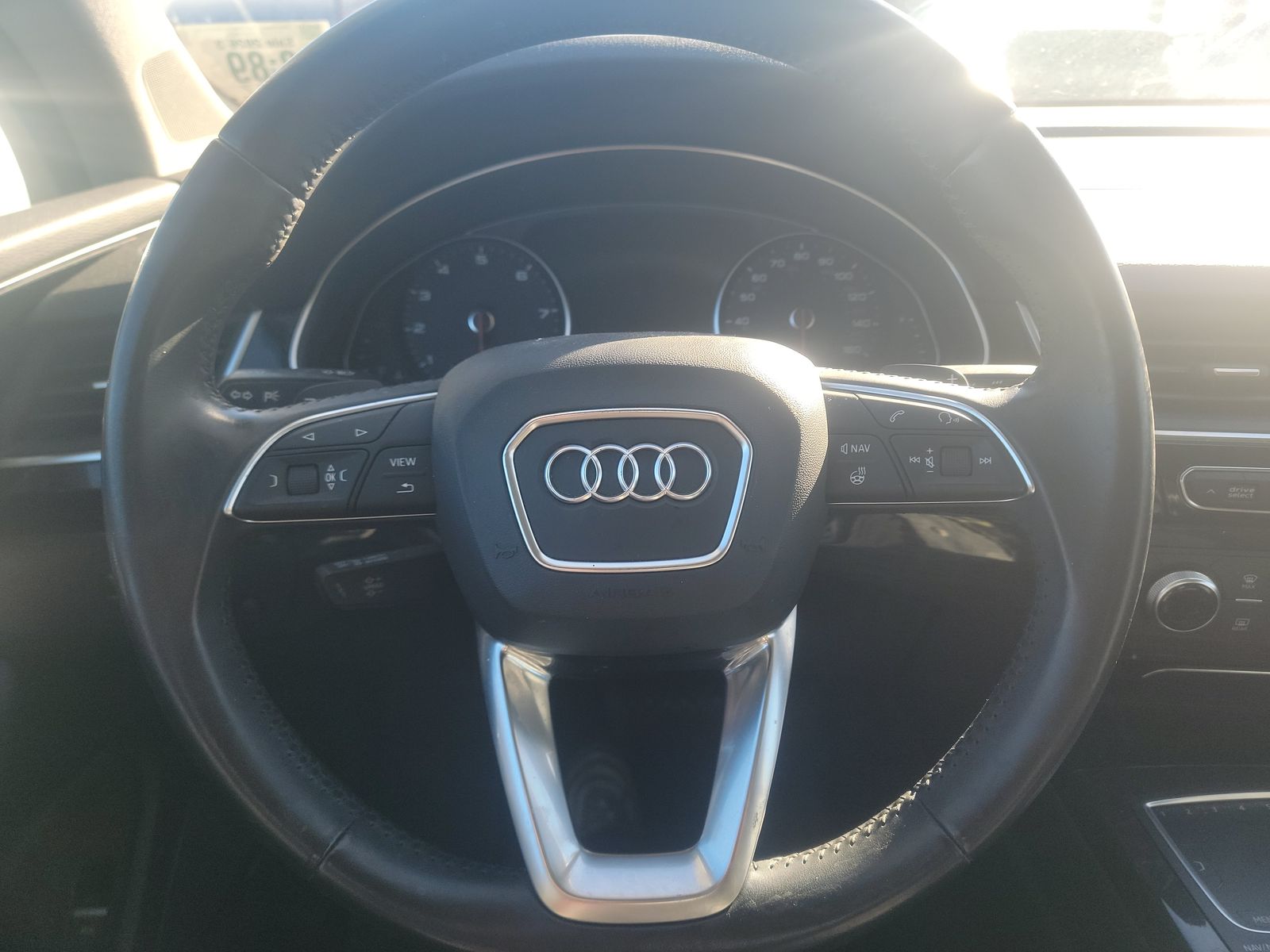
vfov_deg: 56.8
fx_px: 881
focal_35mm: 24
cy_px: 476
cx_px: 635
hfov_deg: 71.6
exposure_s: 1/119
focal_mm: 6.7
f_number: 1.8
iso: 58
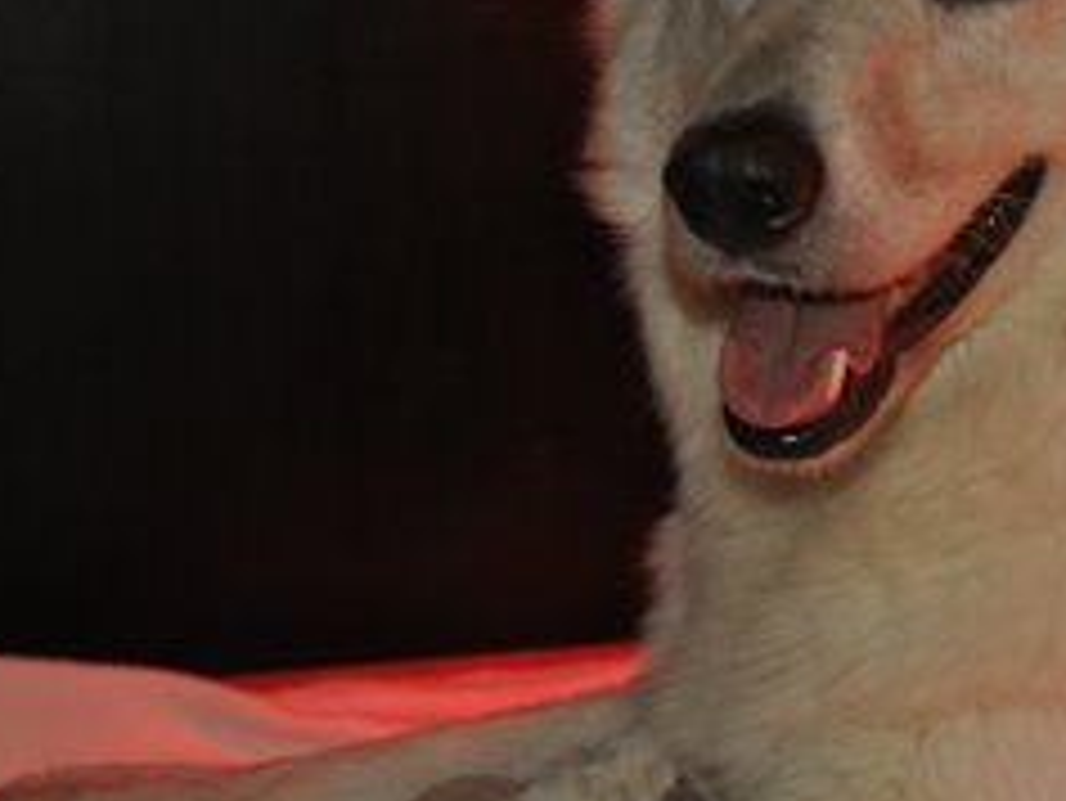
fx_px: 3142
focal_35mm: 102
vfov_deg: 14.5
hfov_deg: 19.1
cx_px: 796
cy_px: 416
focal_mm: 35
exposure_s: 1/60
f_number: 4.2
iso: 800
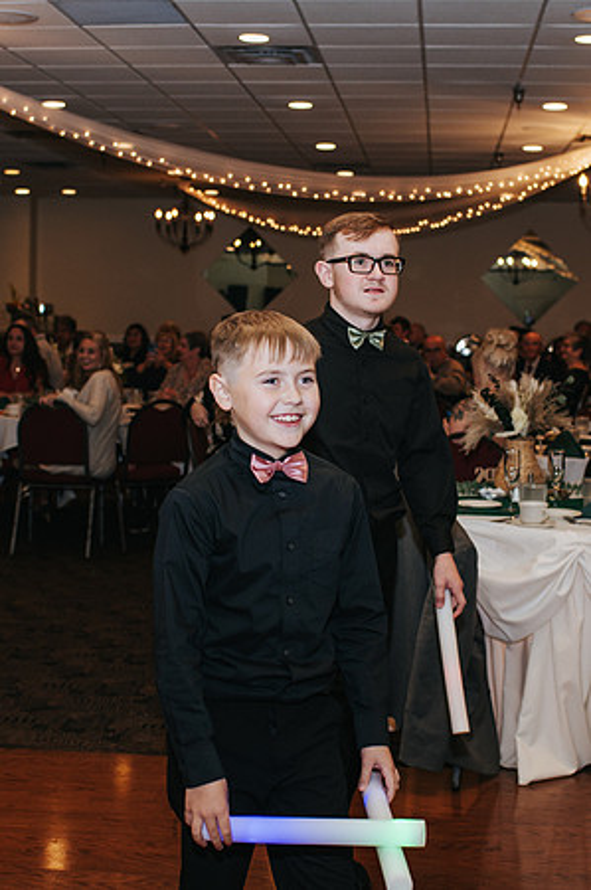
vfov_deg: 34.9
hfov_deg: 23.6
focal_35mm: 57
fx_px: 1416
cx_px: 296
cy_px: 404
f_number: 3.2
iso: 800
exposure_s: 1/200
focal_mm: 35
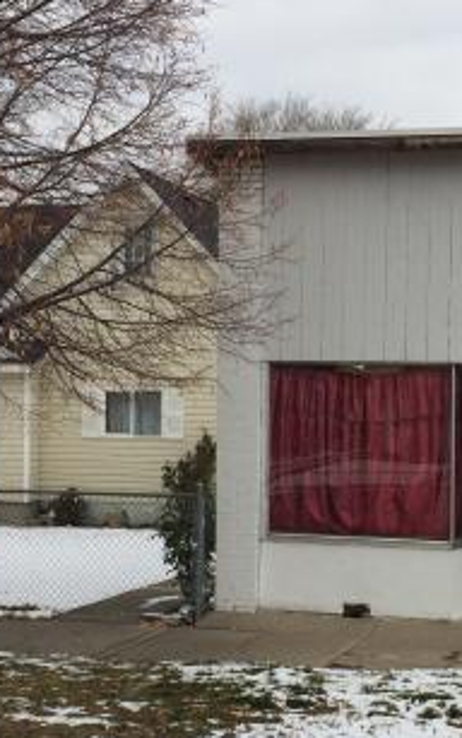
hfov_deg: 20.2
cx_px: 313
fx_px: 1289
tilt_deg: -3.8
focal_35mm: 64
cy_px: 476
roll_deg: -1.2
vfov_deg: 31.8
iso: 32
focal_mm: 4.15
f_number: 2.2
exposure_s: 1/608
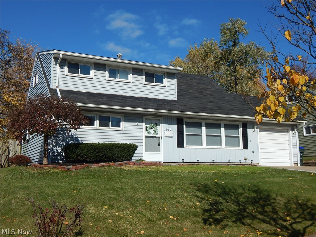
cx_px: 158
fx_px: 347
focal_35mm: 38
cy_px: 118
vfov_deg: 37.7
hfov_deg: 49.0
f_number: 6.9
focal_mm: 6.8
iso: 125
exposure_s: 1/640
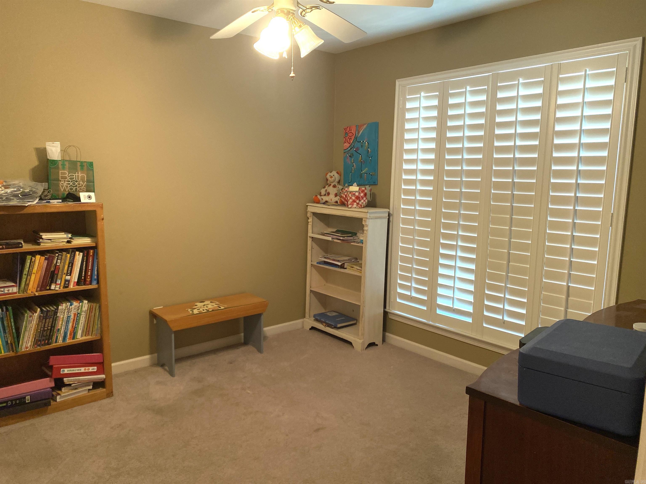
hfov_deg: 67.3
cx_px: 323
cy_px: 242
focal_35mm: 26
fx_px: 485
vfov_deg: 53.1
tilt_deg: -8.0
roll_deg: -1.2
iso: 80
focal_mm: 4.25
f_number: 1.8
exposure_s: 1/60
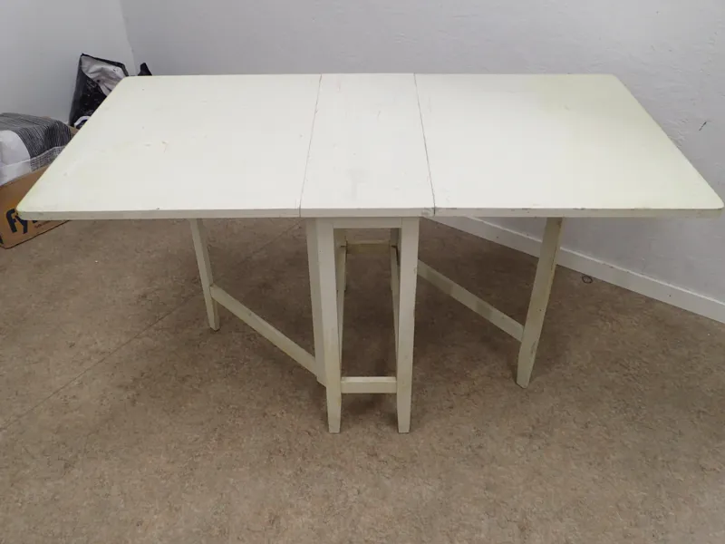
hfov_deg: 60.0
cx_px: 362
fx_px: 628
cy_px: 272
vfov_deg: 46.8
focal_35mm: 30
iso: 160
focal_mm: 5.5
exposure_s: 1/60
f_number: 2.3
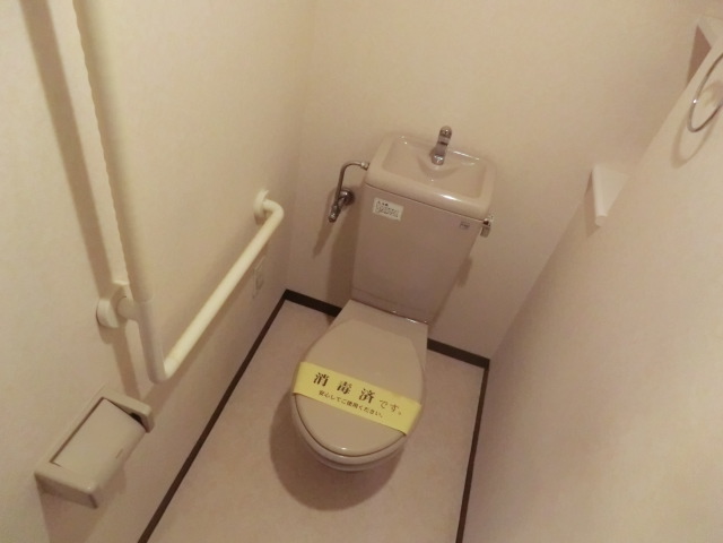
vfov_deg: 56.8
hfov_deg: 71.6
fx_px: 501
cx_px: 362
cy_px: 272
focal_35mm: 24
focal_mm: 4.3
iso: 800
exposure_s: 1/60
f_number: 3.2
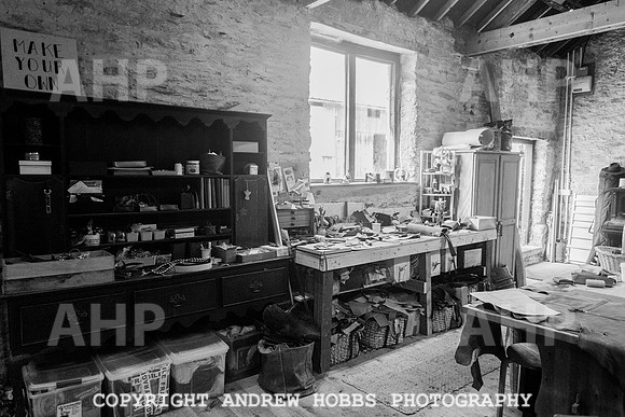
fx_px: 434
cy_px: 209
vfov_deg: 51.3
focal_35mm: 25
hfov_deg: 71.5
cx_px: 320
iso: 1600
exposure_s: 1/100
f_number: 3.5
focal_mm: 24
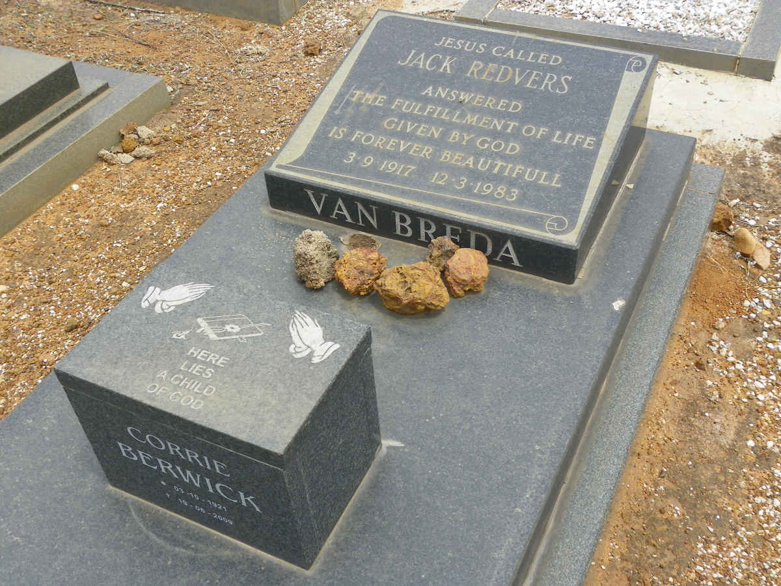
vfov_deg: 36.8
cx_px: 390
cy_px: 293
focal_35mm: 39
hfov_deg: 47.9
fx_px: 880
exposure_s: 1/200
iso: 64
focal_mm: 6.9
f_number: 4.5
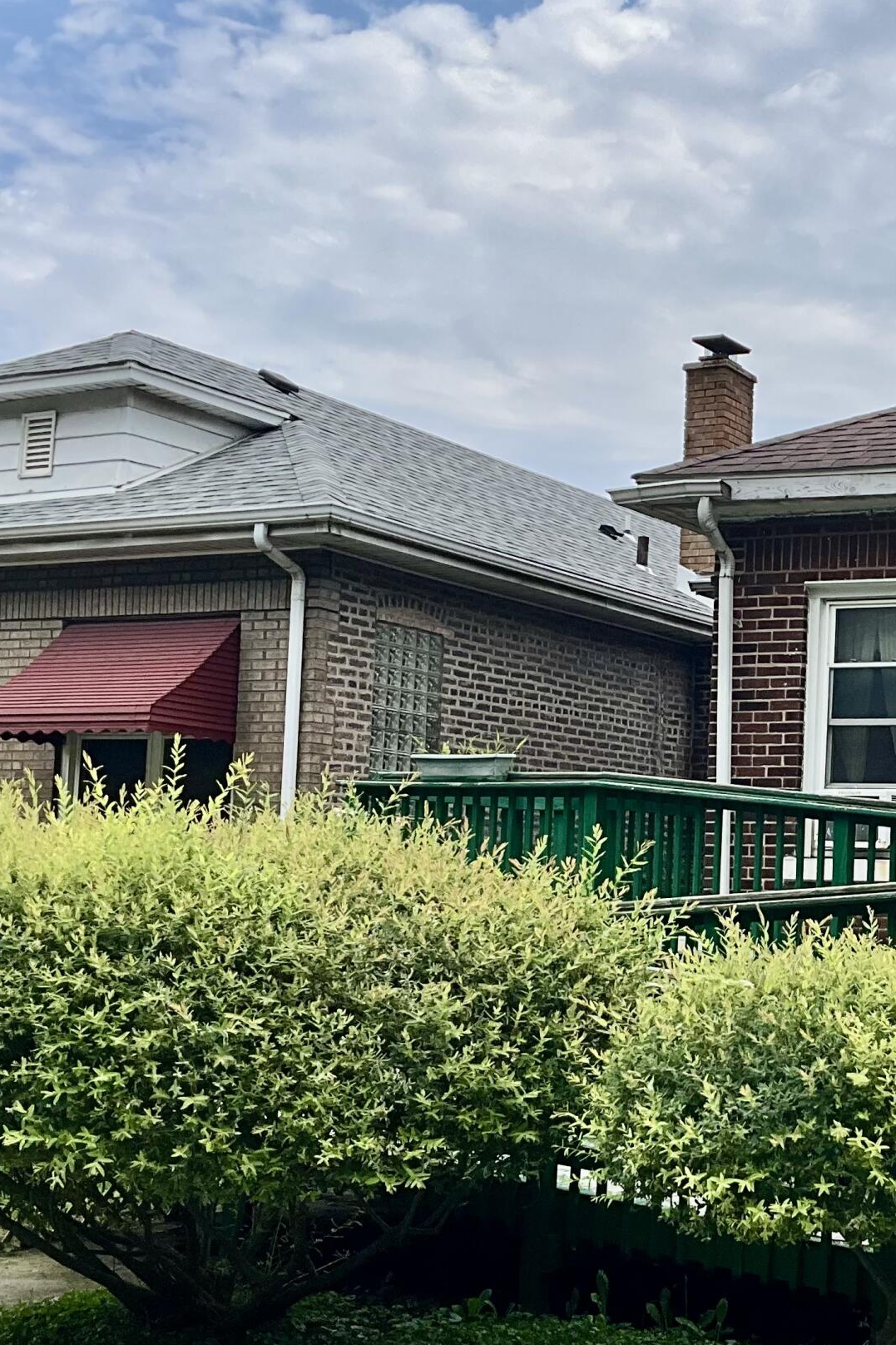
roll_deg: -1.4
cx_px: 905
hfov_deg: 23.2
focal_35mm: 56
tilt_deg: +3.0
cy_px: 765
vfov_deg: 35.6
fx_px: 2091
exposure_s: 1/1451
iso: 25
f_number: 1.8
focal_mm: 3
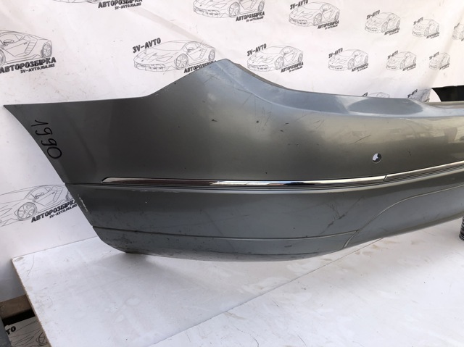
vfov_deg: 49.7
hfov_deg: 63.5
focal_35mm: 28
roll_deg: -0.5
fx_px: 375
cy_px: 174
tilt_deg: -15.9
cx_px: 232
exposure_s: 1/552
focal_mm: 3.99
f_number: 1.8
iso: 20
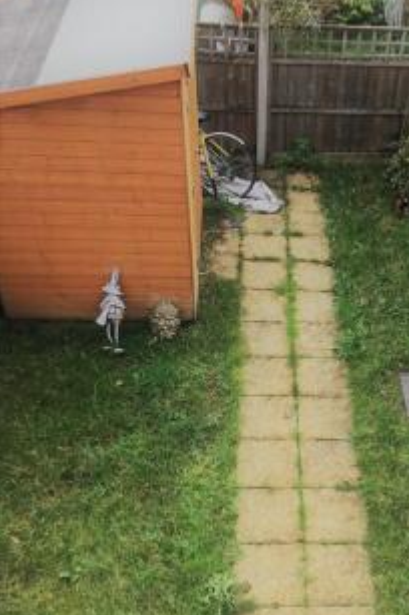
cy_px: 390
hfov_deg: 30.4
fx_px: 734
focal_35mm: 43
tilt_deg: -46.4
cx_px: 327
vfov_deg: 45.0
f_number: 2.2
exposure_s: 1/33
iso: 32
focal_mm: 4.15
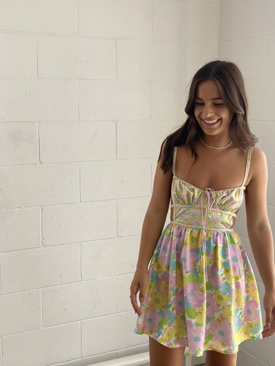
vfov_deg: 36.2
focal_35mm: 53
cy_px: 183
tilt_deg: -6.5
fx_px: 561
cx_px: 135
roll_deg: -0.9
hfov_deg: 27.5
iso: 40
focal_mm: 6
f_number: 2
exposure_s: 1/122
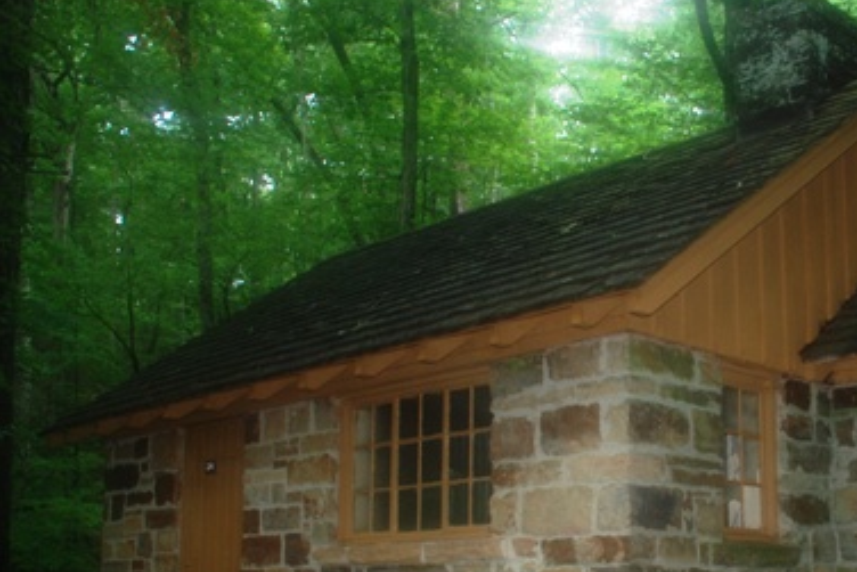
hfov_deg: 40.9
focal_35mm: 46
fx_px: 1095
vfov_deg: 28.8
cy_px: 431
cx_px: 691
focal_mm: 18
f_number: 3.5
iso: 220
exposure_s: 1/60
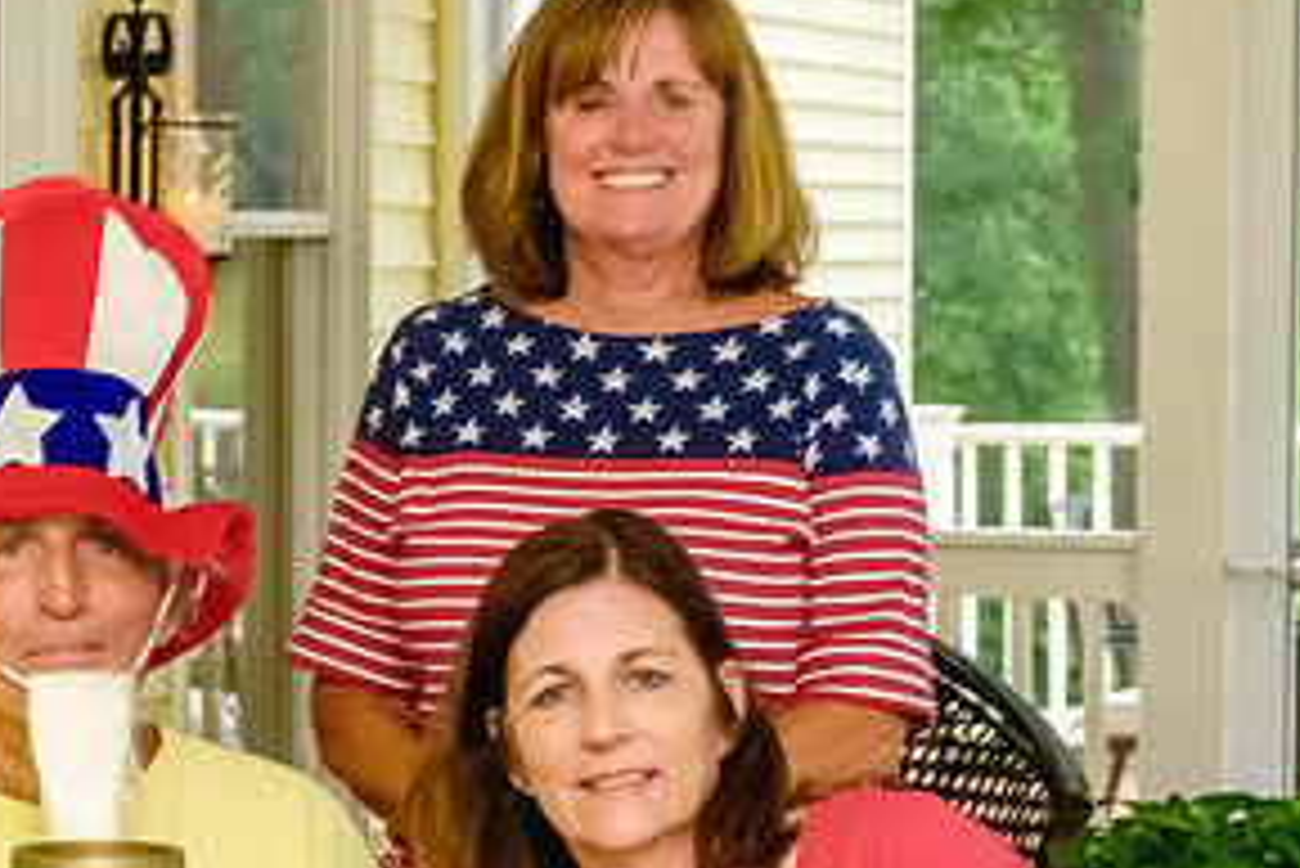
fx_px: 5925
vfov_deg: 8.4
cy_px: 702
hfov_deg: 12.5
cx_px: 226
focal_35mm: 164
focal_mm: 25.61
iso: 3200
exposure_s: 1/60
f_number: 3.5
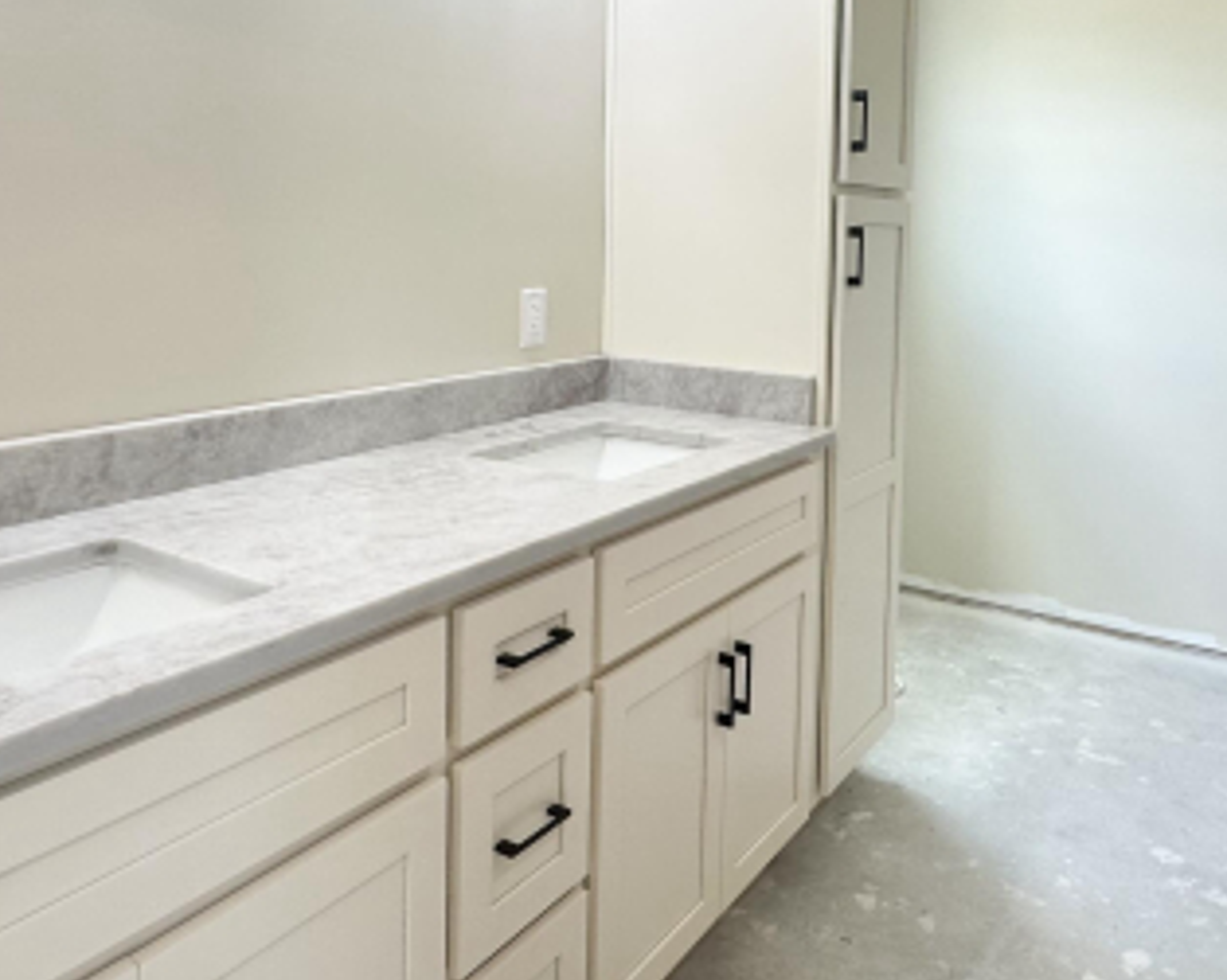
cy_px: 293
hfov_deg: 60.5
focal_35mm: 29
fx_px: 1053
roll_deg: -1.8
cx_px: 612
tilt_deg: -2.7
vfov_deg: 48.7
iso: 80
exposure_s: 1/120
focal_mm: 2.22
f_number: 2.2
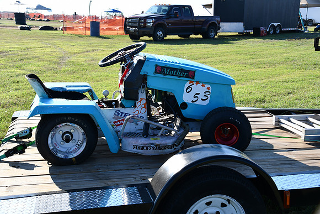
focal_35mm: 48
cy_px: 107
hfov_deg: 41.1
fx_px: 427
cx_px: 160
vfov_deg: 28.1
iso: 180
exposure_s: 1/250
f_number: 8
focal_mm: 32
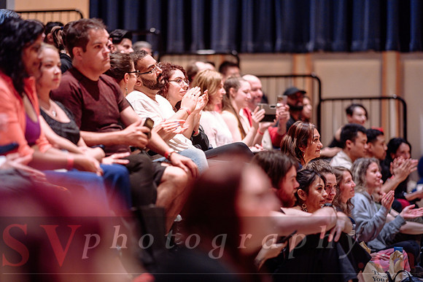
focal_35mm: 110
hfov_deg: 18.5
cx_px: 212
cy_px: 141
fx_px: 1296
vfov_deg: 12.4
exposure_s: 1/125
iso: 1600
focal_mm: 105
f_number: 1.4
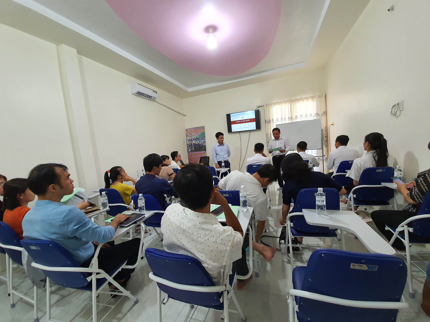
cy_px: 161
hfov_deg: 106.2
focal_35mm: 13
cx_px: 215
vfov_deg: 89.9
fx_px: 161
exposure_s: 1/50
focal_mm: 1.8
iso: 160
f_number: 2.2
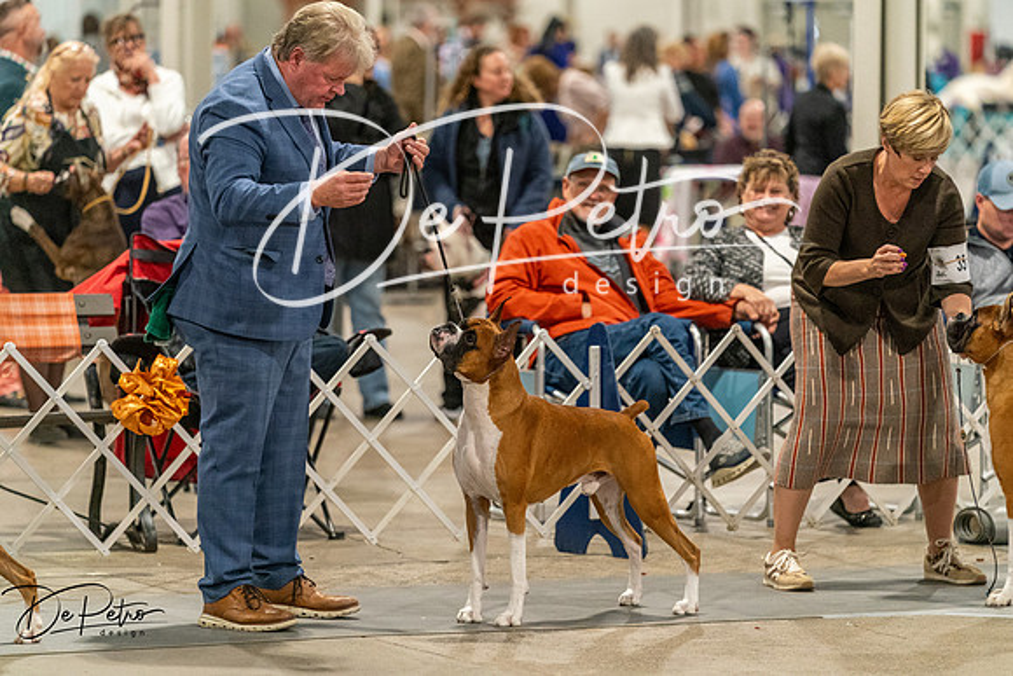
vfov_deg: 6.9
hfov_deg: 10.3
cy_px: 338
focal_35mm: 200
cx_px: 506
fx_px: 5629
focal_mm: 200
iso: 6400
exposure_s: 1/250
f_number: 3.5
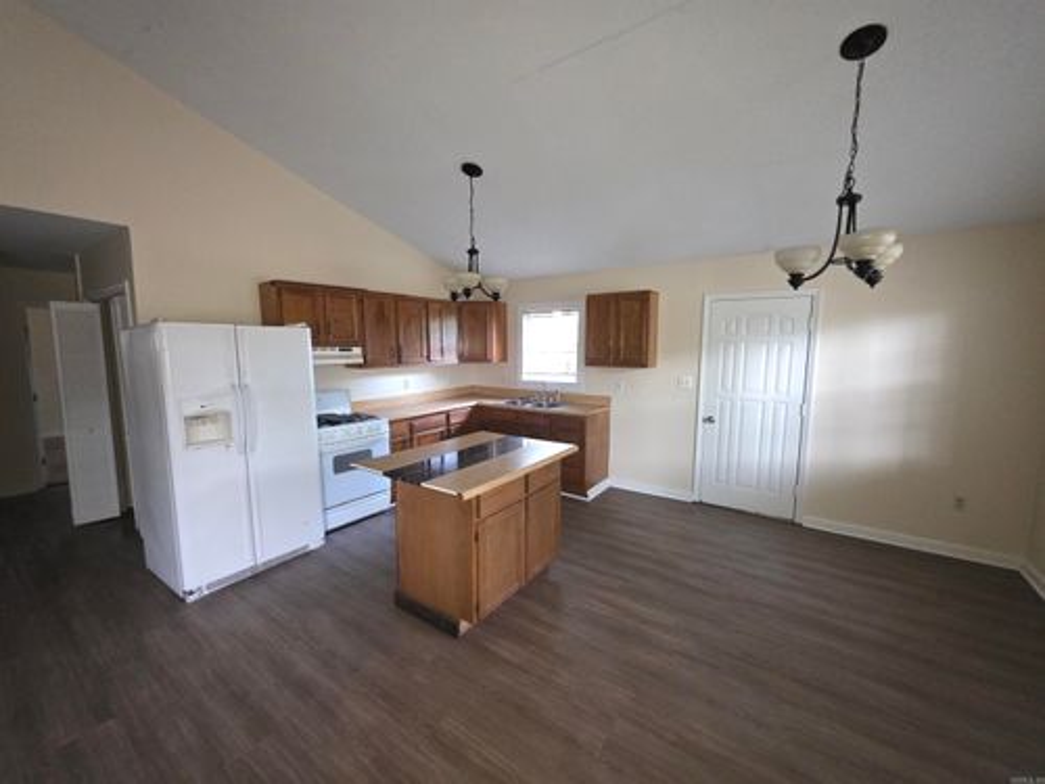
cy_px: 392
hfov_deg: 106.2
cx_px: 522
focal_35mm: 13
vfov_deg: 89.9
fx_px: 392
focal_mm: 2.2
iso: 500
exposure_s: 1/8
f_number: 1.9
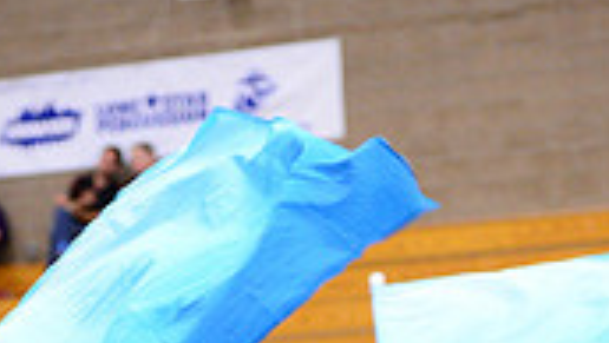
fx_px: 4330
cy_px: 781
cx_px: 281
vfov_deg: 4.5
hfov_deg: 8.0
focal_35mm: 268
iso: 6400
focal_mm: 98
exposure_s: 1/320
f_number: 2.8
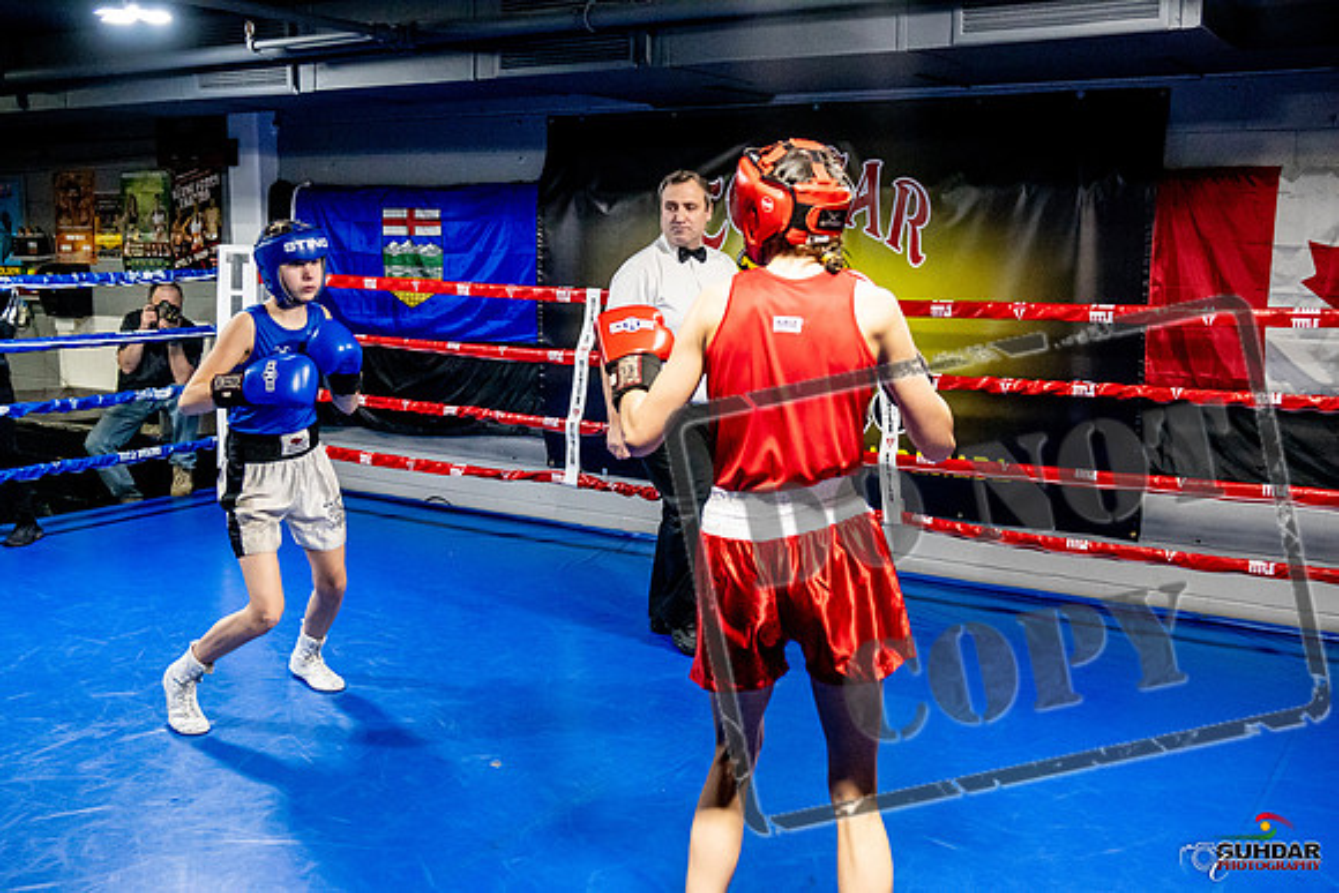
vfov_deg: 36.9
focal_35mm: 36
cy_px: 446
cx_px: 670
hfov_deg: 53.1
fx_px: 1339
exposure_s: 1/800
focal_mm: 24
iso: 5000
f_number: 2.8
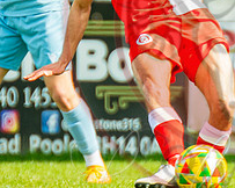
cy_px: 34
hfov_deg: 0.8
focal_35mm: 2549
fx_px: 17712
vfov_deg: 0.6
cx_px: 232
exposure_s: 1/1600
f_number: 4
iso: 400
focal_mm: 420
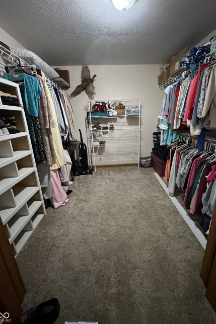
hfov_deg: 81.1
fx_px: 126
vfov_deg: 104.2
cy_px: 158
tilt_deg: -16.8
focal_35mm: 14
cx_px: 116
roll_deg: +2.1
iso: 1250
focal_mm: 1.57
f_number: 1.8
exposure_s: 1/37
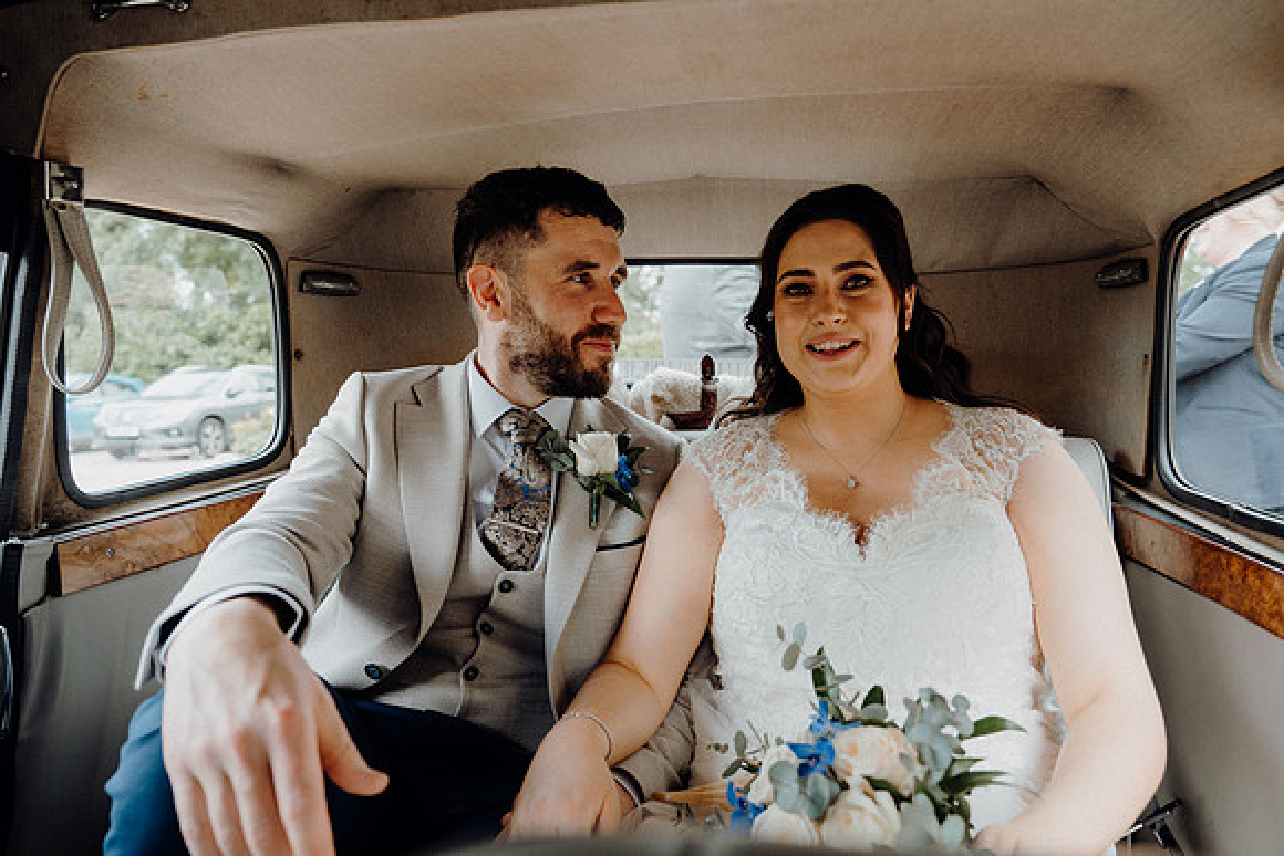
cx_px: 642
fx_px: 856
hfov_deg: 73.7
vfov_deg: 53.2
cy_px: 428
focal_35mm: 24
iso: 500
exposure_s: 1/320
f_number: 3.5
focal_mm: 24
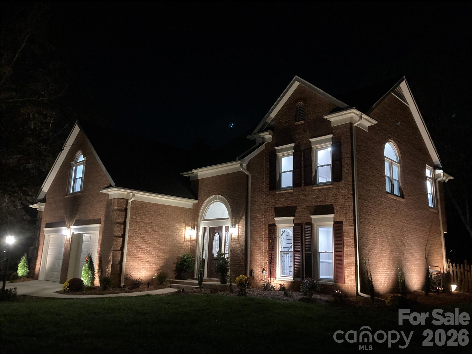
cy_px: 177
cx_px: 236
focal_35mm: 28
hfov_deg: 63.4
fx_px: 382
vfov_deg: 49.7
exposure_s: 1/24
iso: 640
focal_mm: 3.99
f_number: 1.8
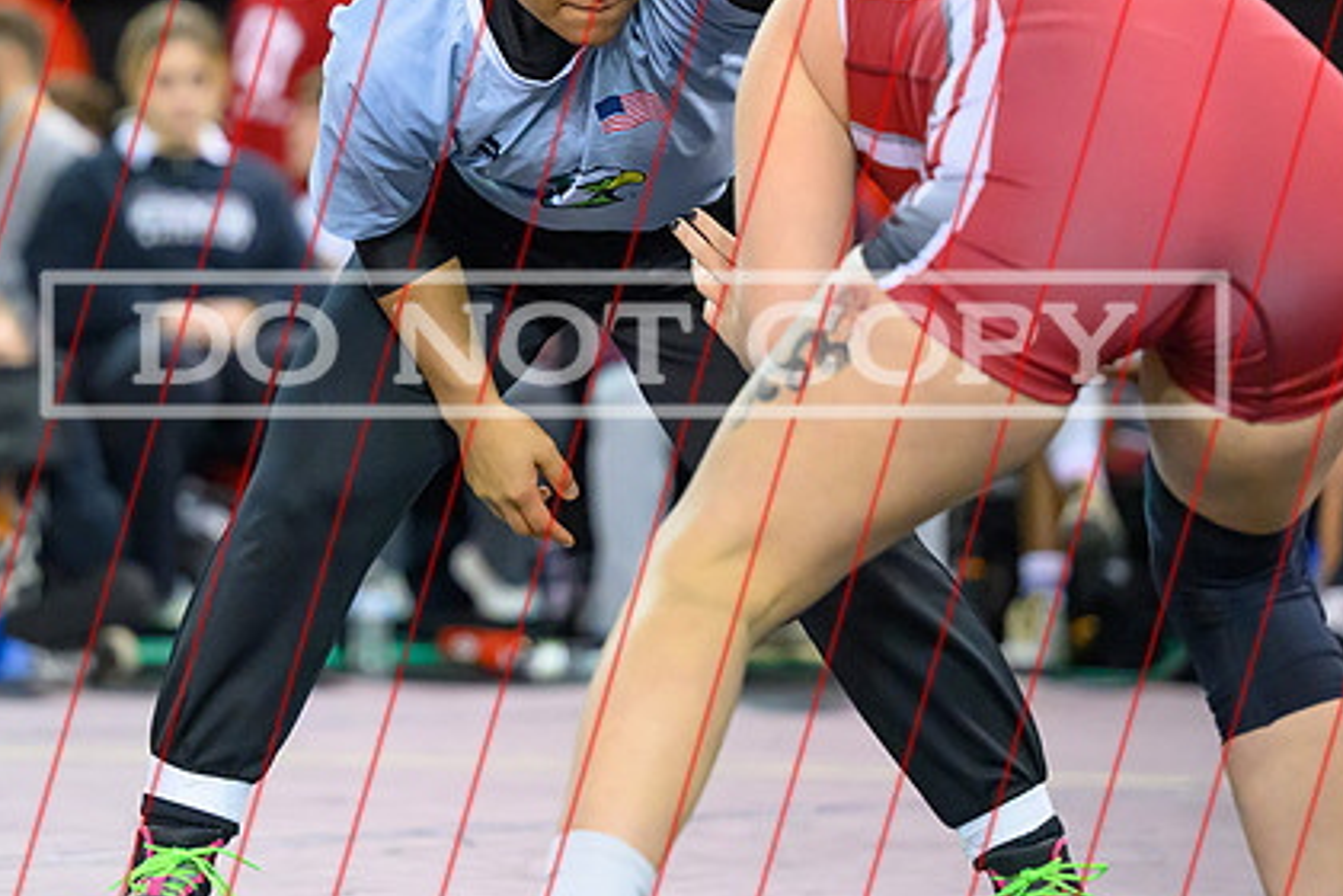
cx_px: 419
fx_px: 7610
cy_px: 305
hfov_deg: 10.1
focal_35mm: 204
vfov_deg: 6.7
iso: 7200
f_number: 2.8
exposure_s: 1/800
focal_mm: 120
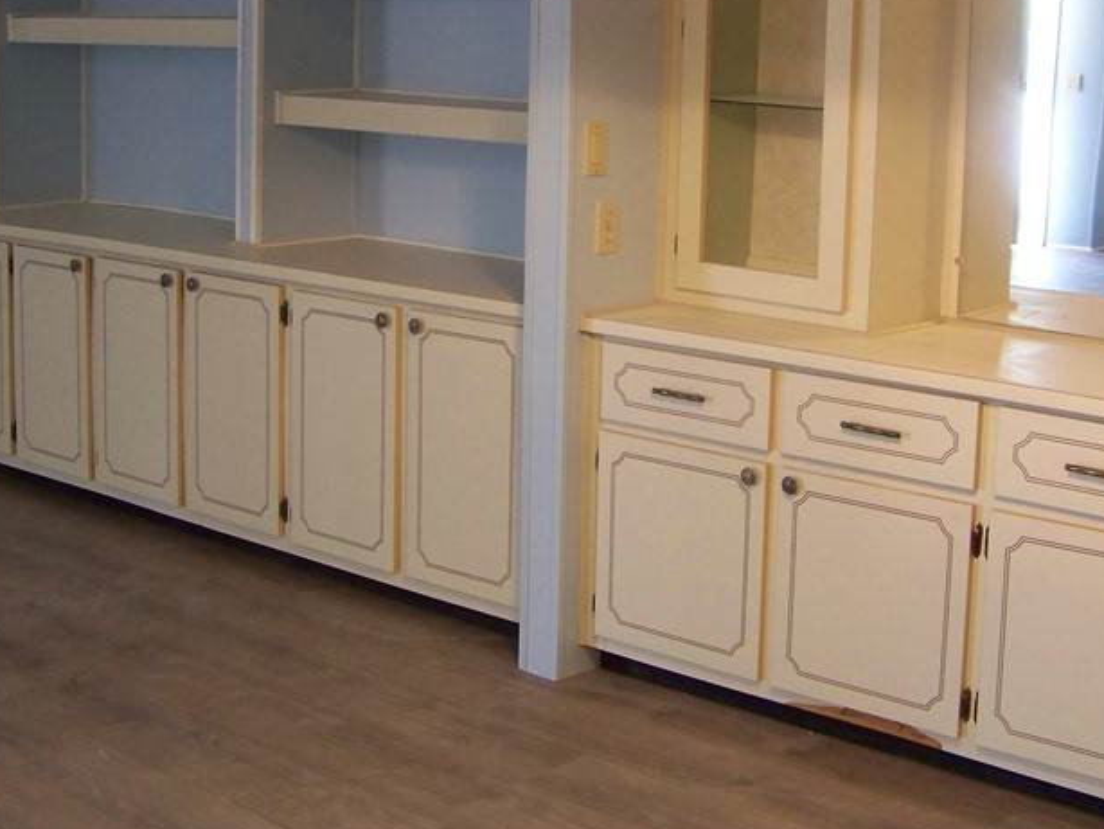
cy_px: 246
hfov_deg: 32.2
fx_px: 1914
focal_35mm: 60
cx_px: 552
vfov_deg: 24.3
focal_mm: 5.85
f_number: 2.8
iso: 200
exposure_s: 1/30
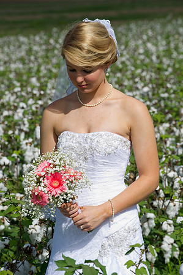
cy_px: 138
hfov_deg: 8.1
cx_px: 92
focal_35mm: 170
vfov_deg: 12.1
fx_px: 1299
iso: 160
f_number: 8
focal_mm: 170
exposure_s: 1/320
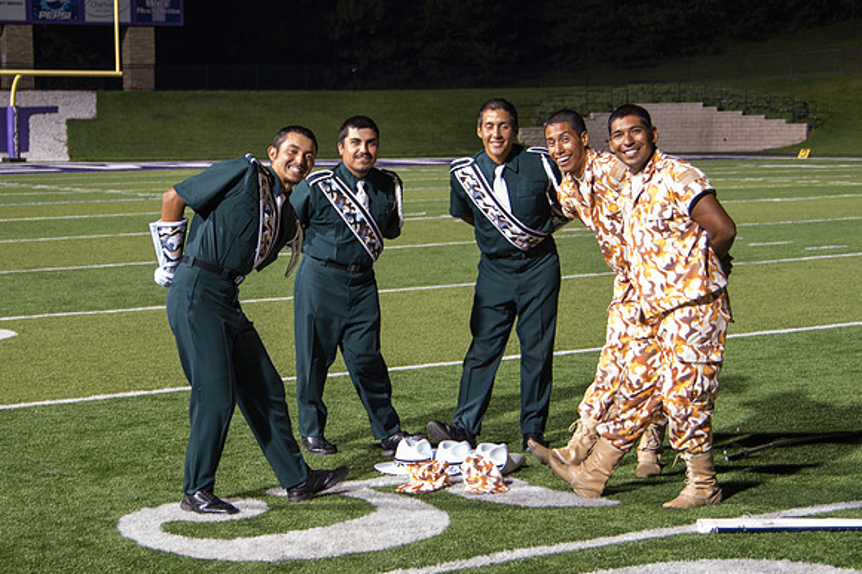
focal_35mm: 83
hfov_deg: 24.5
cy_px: 318
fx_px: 1986
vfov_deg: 16.4
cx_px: 403
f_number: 5
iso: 1000
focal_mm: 48
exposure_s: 1/15
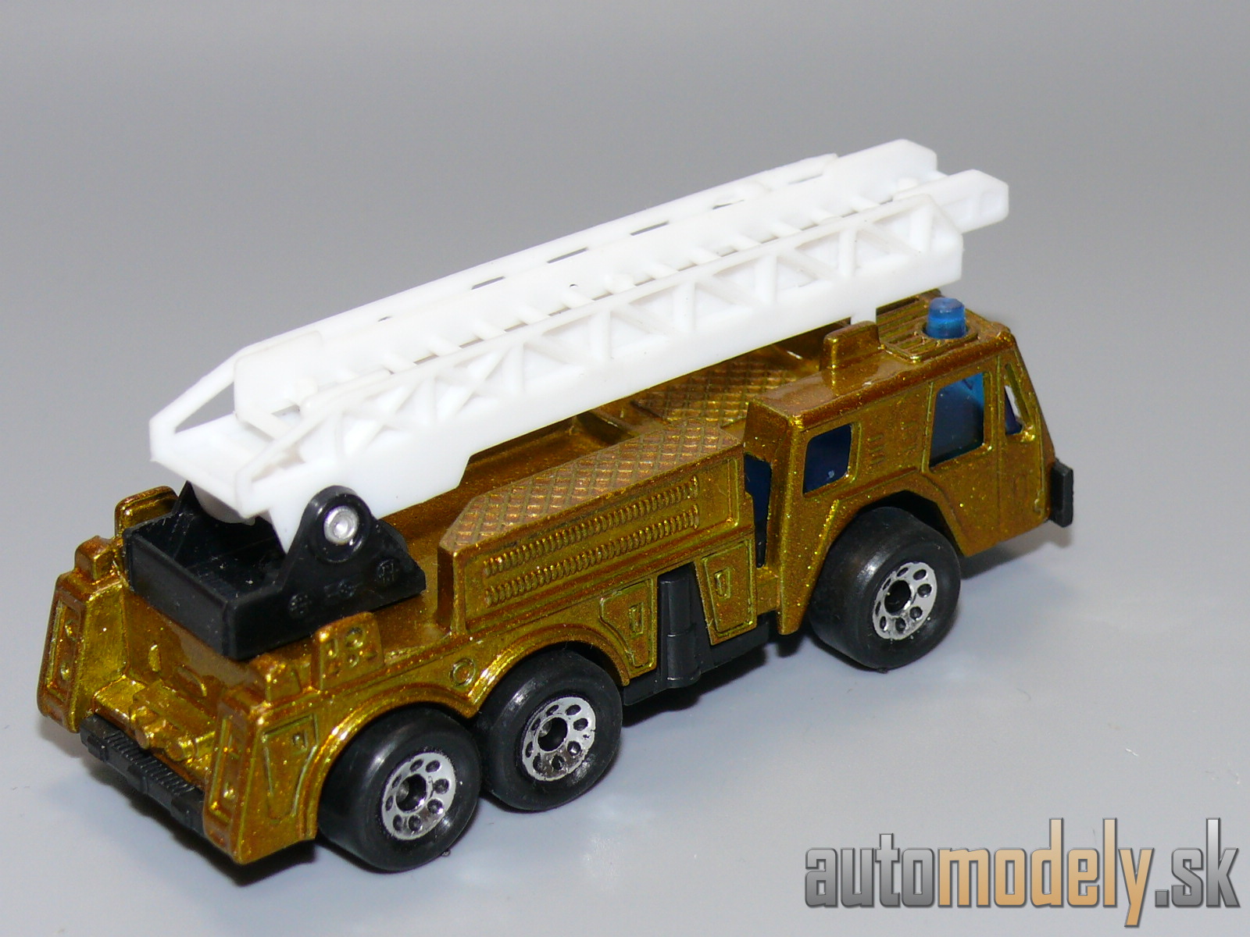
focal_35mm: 103
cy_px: 468
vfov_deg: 14.4
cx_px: 625
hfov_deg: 19.1
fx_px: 3719
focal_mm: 13.5
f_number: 4
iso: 100
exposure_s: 1/30
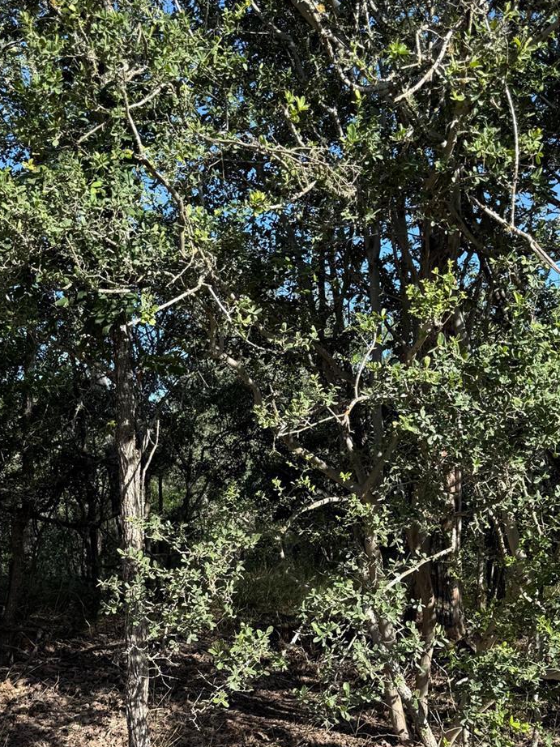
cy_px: 548
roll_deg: +0.0
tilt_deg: -3.4
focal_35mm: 40
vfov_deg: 45.4
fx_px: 863
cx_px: 263
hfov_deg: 35.9
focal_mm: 6.76
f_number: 1.78
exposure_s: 1/1522
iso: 80
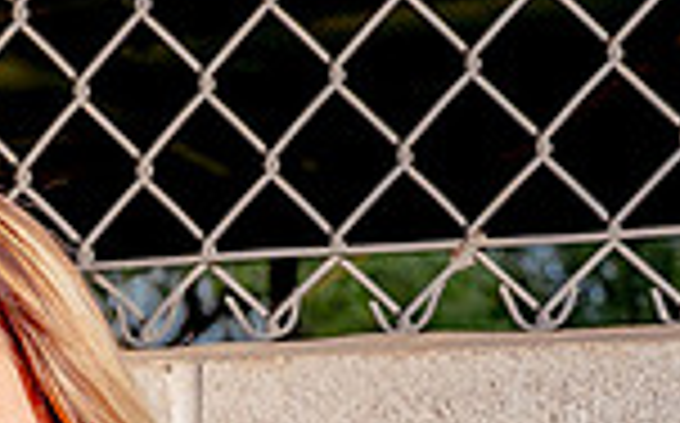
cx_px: -396
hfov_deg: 11.8
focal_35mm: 168
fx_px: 3110
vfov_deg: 7.6
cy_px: 631
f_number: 5.6
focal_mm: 36
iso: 100
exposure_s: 1/125
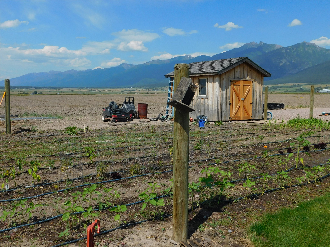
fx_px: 343
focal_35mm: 36
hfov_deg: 51.4
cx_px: 165
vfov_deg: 39.7
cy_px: 124
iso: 125
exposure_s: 1/640
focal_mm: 6.3
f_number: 7
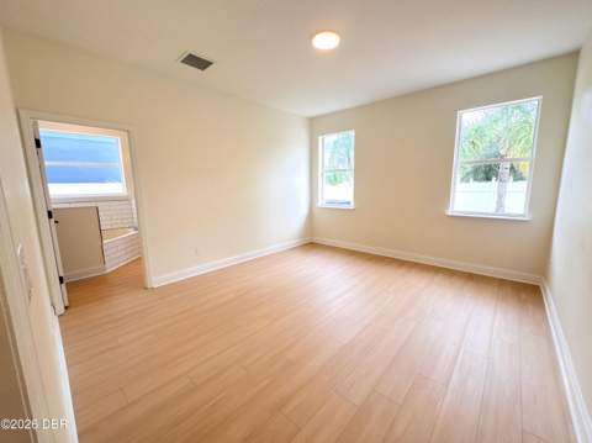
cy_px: 222
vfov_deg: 85.6
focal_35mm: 14
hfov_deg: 102.1
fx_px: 239
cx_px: 296
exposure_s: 1/120
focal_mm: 2.22
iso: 64
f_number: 2.2
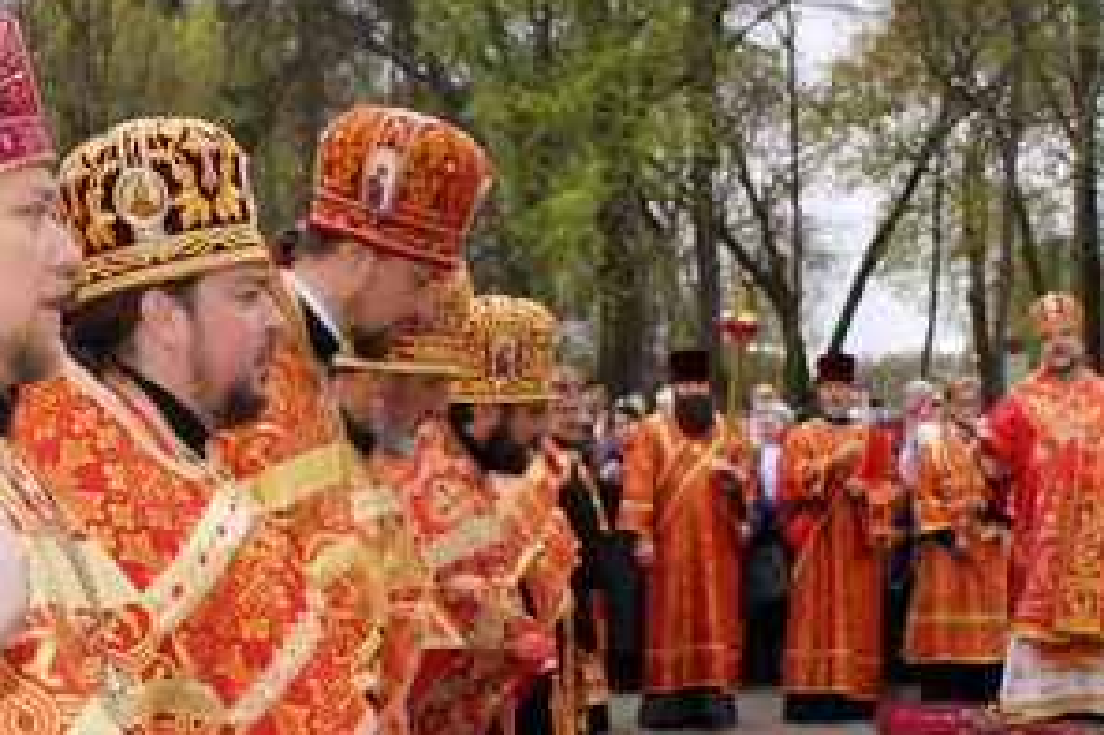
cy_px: 593
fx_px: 2176
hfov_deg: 28.2
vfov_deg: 19.0
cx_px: 347
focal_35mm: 71
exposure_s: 1/60
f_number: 4
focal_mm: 20
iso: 100
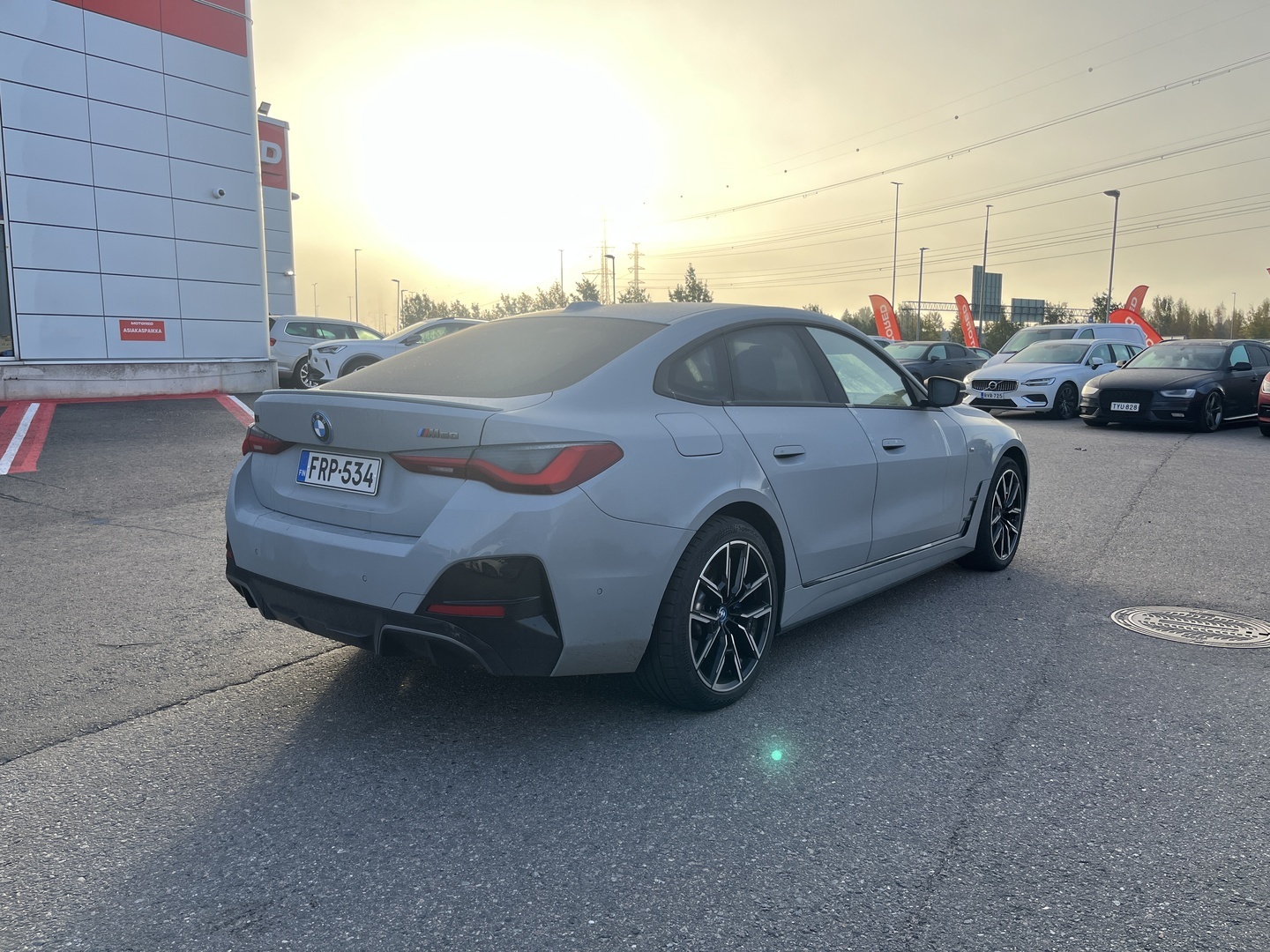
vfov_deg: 53.1
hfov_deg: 67.3
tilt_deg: -6.4
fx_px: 954
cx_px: 635
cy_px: 476
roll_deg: +1.1
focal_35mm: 26
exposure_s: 1/1066
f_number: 1.6
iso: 50
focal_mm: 5.1
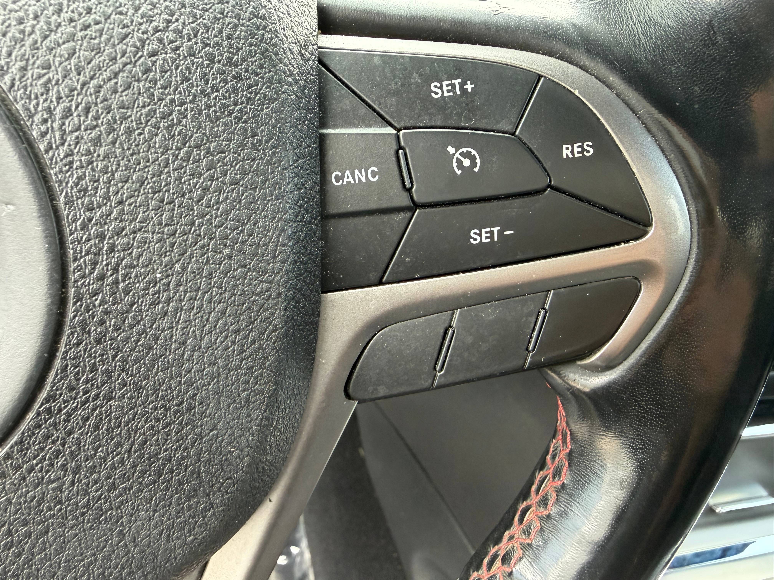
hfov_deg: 71.6
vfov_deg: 56.8
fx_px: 537
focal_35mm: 24
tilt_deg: -35.9
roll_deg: -4.7
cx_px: 387
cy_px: 290
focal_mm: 2.22
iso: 320
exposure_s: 1/65
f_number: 2.2
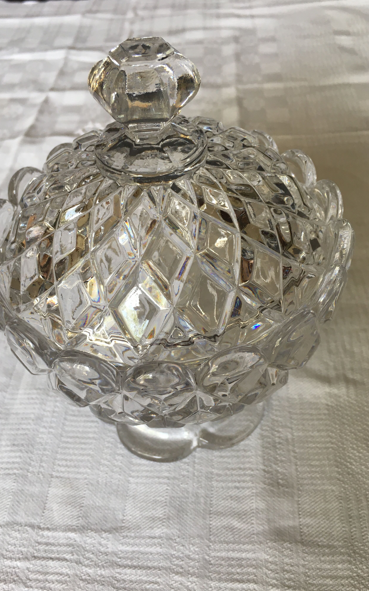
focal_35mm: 31
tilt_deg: -46.9
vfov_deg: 61.2
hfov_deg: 40.5
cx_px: 163
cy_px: 295
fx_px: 499
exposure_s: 1/33
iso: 25
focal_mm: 4.15
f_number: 2.2
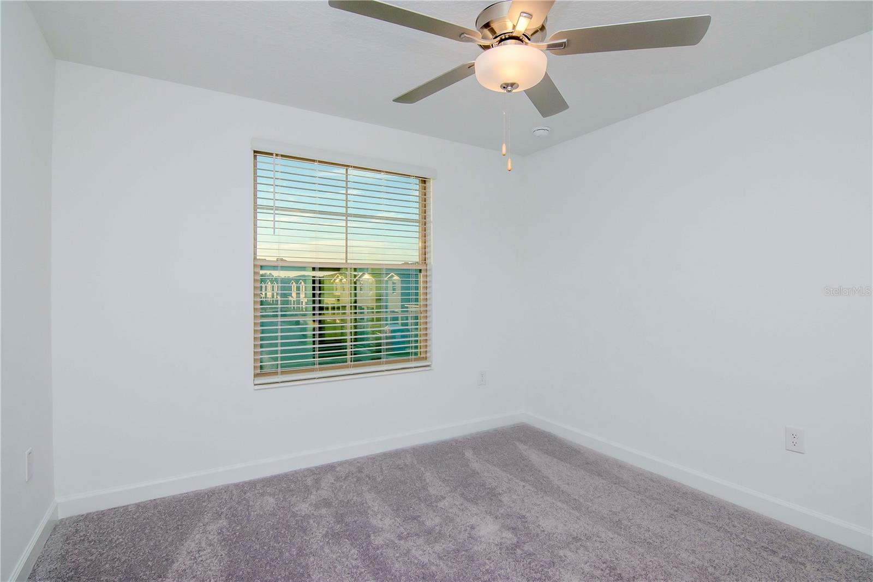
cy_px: 291
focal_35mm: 16
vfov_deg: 72.0
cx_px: 436
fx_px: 400
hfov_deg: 95.0
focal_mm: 11
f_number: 11
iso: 640
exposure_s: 1/200
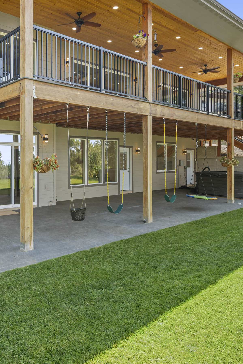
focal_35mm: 30
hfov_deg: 42.6
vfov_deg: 61.9
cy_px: 158
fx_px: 302
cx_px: 65
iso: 100
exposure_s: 1/5
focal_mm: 17.5
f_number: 8
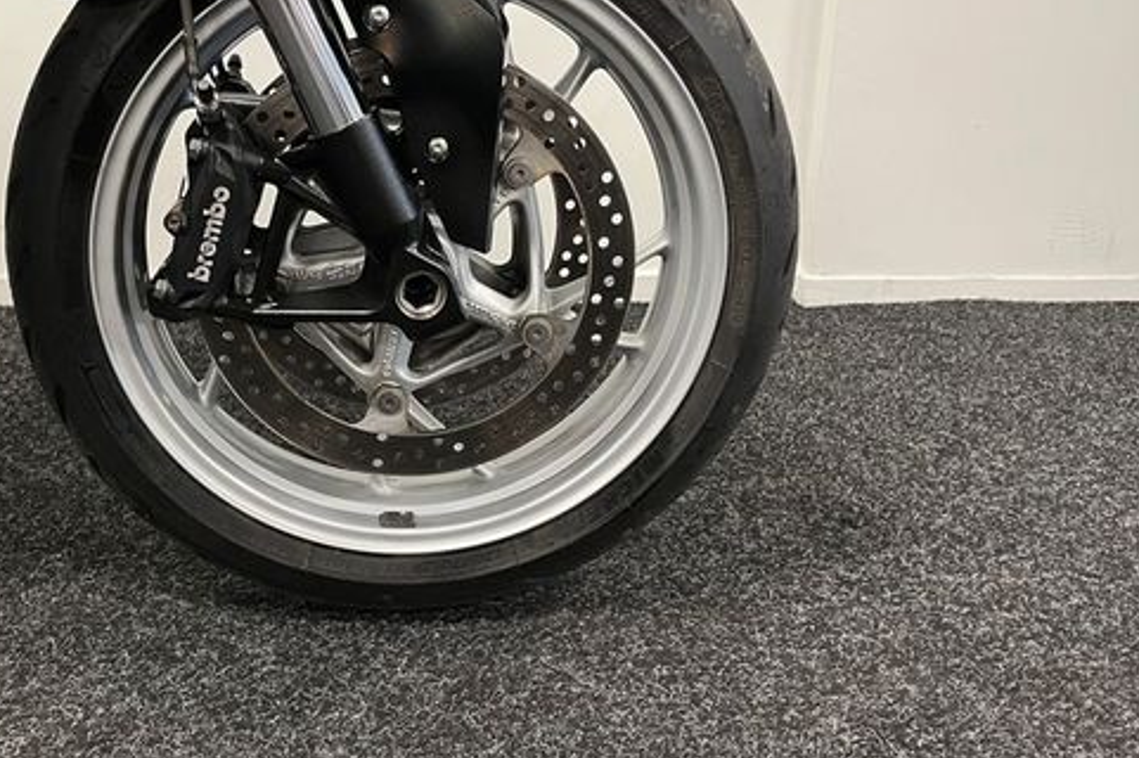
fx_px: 1138
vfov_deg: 36.4
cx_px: 422
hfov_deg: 52.5
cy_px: 244
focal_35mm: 36
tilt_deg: -15.7
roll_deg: -0.5
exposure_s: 1/50
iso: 200
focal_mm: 5.1
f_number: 1.6
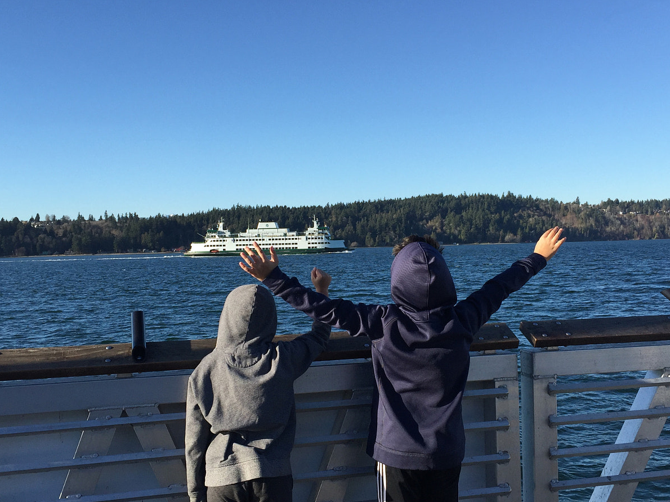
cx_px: 341
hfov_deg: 47.9
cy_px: 282
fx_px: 755
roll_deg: +0.1
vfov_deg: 36.8
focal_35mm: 39
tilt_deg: +0.5
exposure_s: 1/1412
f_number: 2.2
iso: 32
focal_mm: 4.15
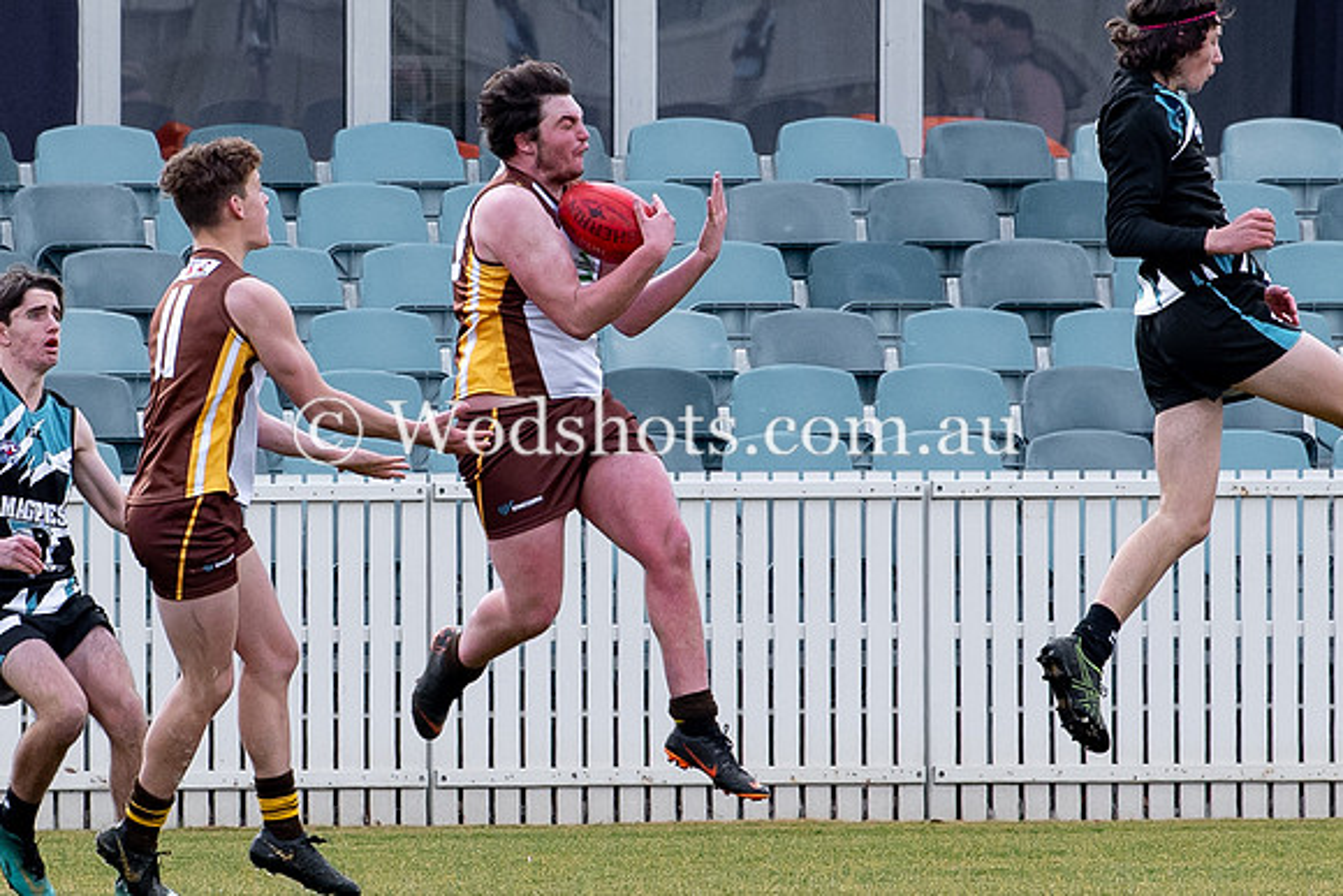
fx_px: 44234
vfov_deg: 1.2
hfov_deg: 1.7
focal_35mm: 1185
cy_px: 440
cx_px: 450
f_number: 4
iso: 360
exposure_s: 1/1000
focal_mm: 200
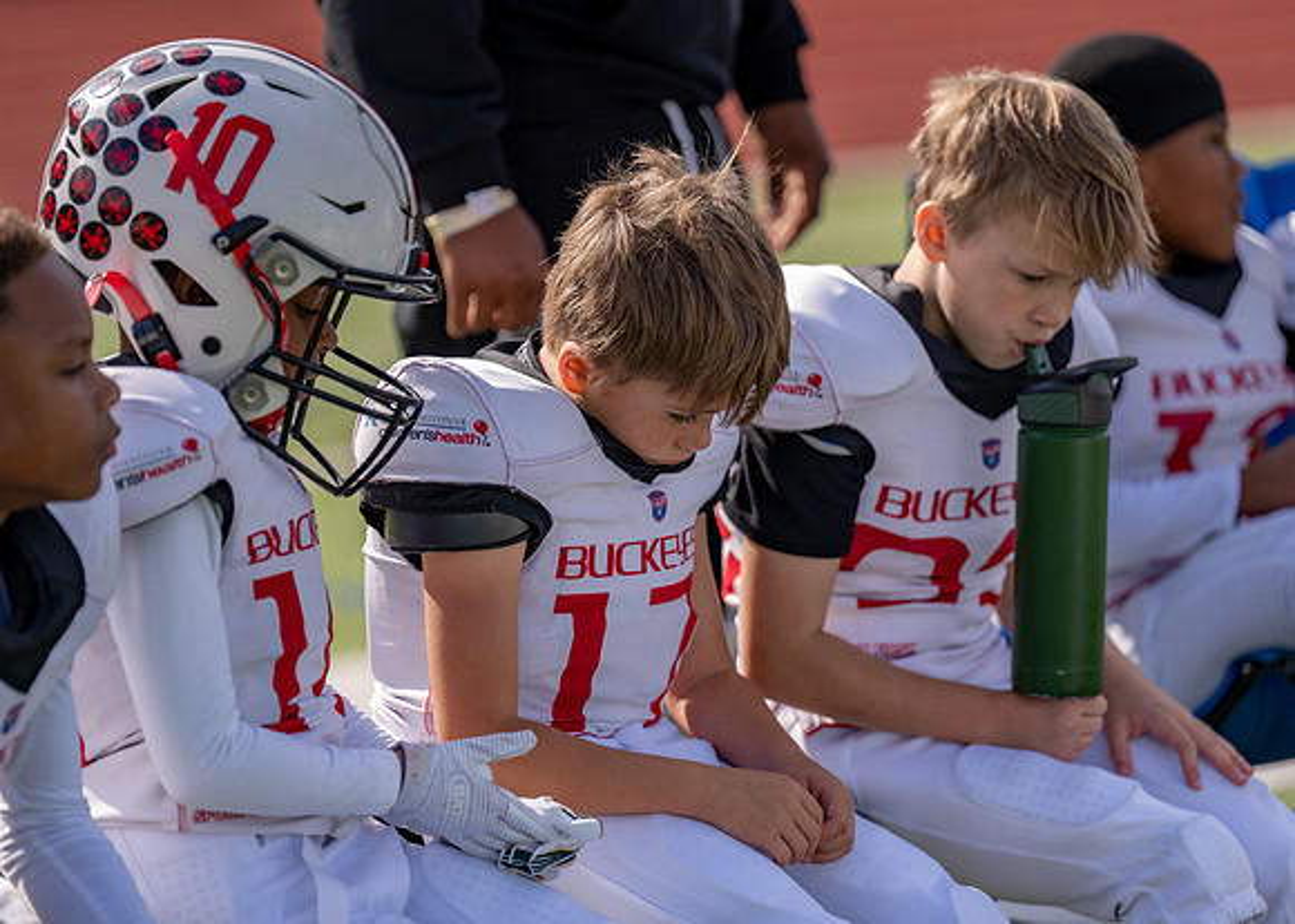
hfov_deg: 10.7
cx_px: 648
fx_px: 6935
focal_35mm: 189
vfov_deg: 7.6
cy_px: 462
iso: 160
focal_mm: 180
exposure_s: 1/2500
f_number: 2.8
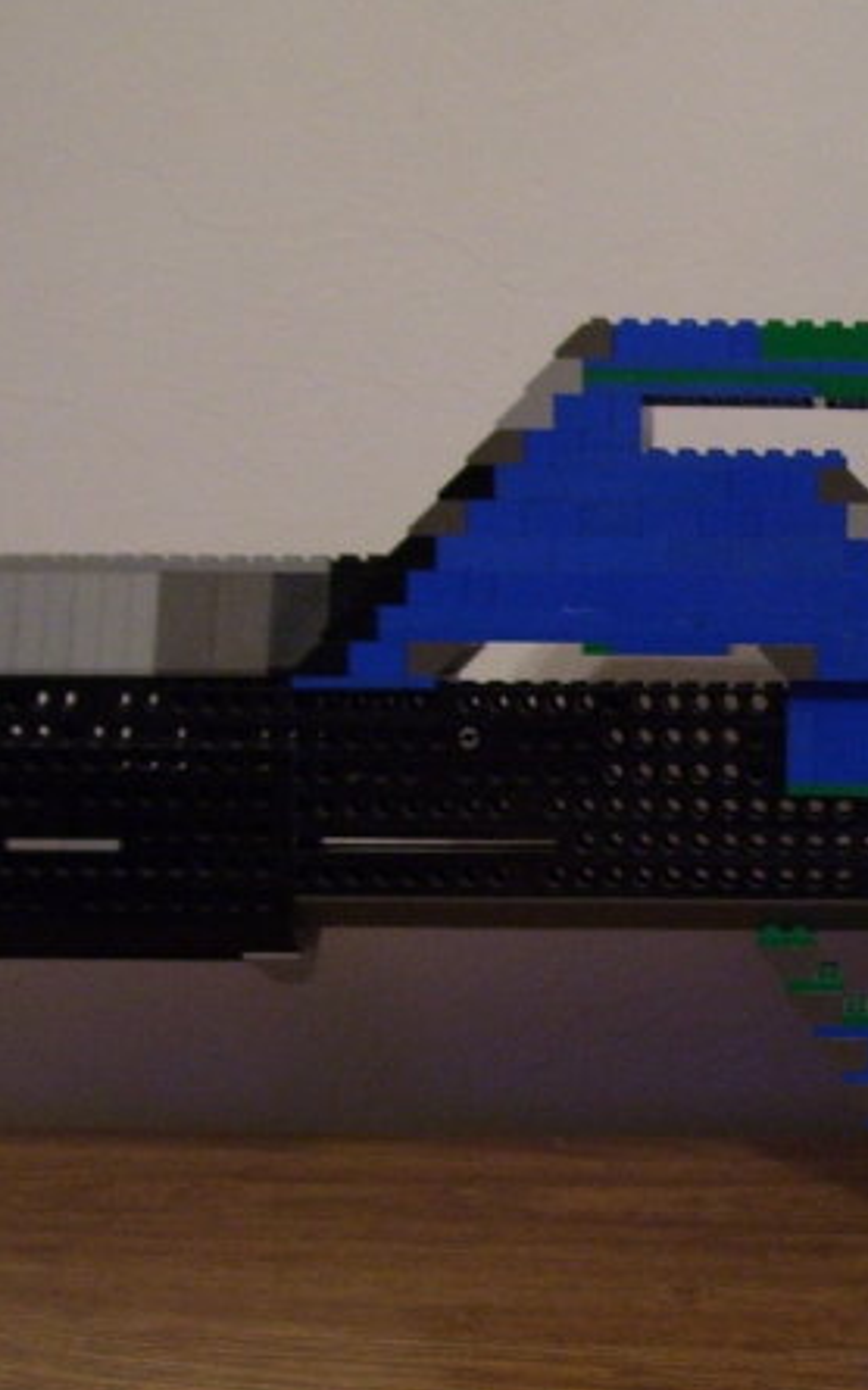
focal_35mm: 75
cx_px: 971
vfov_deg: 27.5
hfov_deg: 16.8
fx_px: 2840
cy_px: 809
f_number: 2.7
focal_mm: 6
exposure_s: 1/8
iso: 160
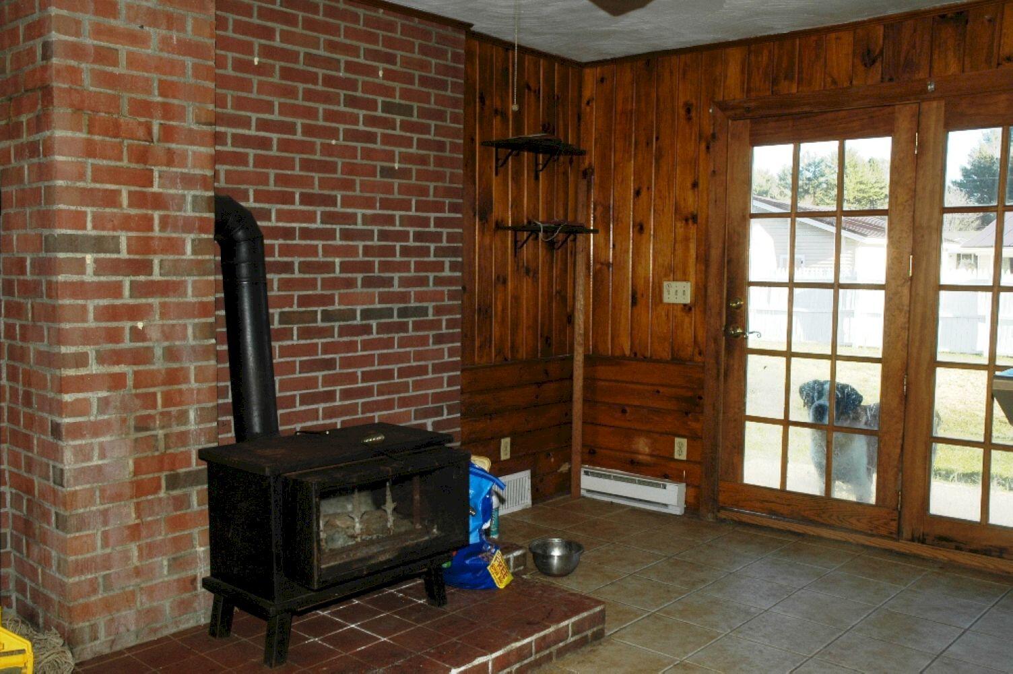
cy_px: 337
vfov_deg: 36.8
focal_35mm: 36
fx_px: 1012
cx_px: 506
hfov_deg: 53.2
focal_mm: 24
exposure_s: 1/60
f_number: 10
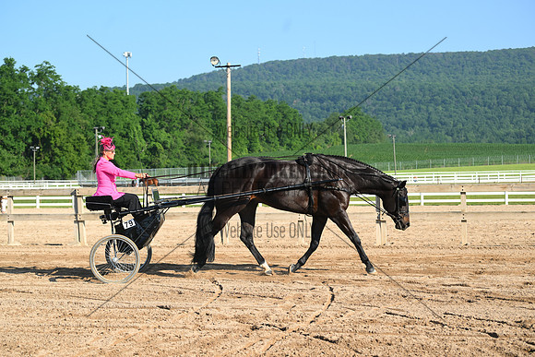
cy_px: 178
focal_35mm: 70
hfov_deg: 28.8
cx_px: 268
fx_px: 1040
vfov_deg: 19.5
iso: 250
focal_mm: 70
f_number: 5
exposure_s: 1/1166
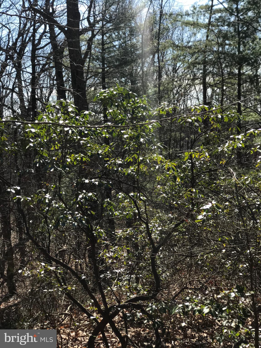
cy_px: 174
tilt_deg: -5.3
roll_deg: +2.8
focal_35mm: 57
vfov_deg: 33.8
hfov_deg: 25.7
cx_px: 130
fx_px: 573
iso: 20
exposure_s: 1/471
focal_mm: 6.6
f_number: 2.8
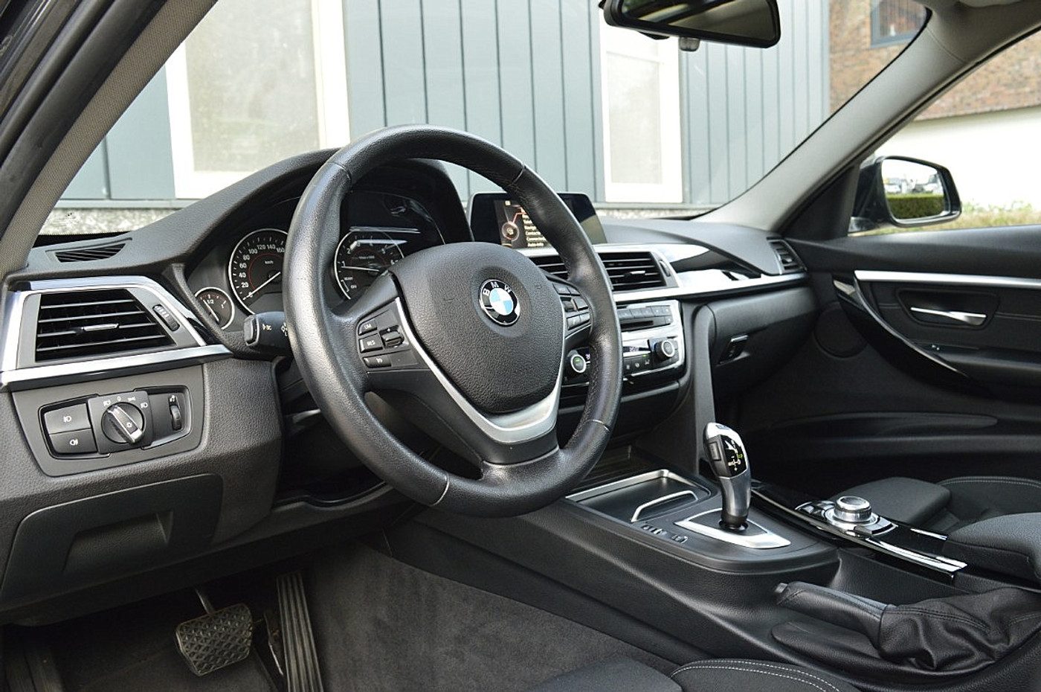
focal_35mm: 30
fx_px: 866
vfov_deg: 43.5
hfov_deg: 62.0
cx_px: 520
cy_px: 346
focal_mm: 20
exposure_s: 1/60
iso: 800
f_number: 7.1
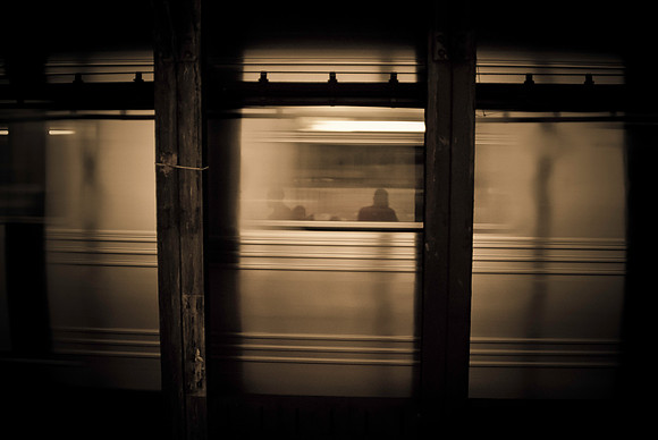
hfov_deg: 46.4
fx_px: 768
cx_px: 329
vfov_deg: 32.0
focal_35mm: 42
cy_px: 220
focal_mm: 28
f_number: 3.5
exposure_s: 1/30
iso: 1250
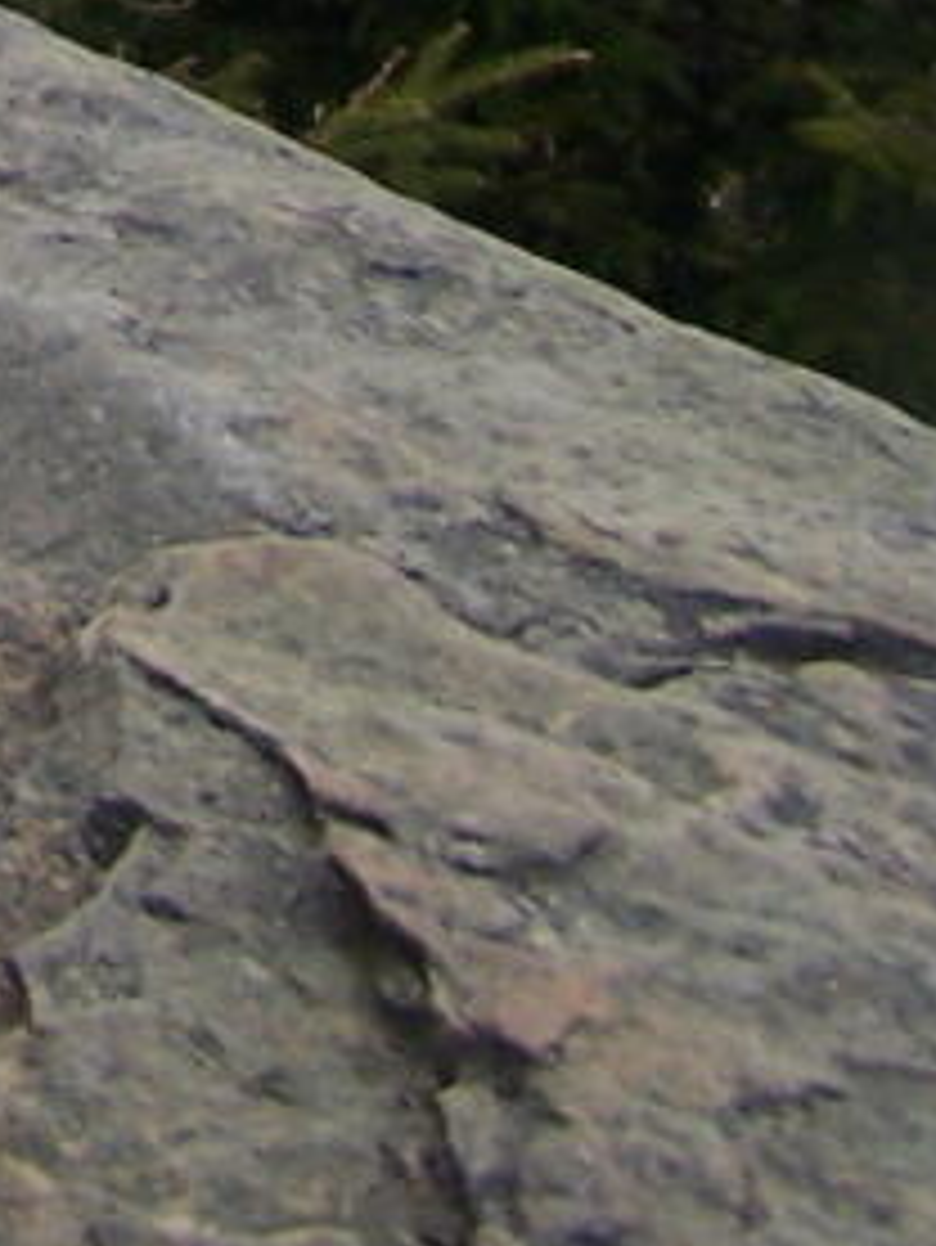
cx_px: -1323
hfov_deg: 7.4
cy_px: -1617
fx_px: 6737
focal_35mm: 187
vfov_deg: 9.5
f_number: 4
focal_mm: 6.3
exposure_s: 1/640
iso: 80
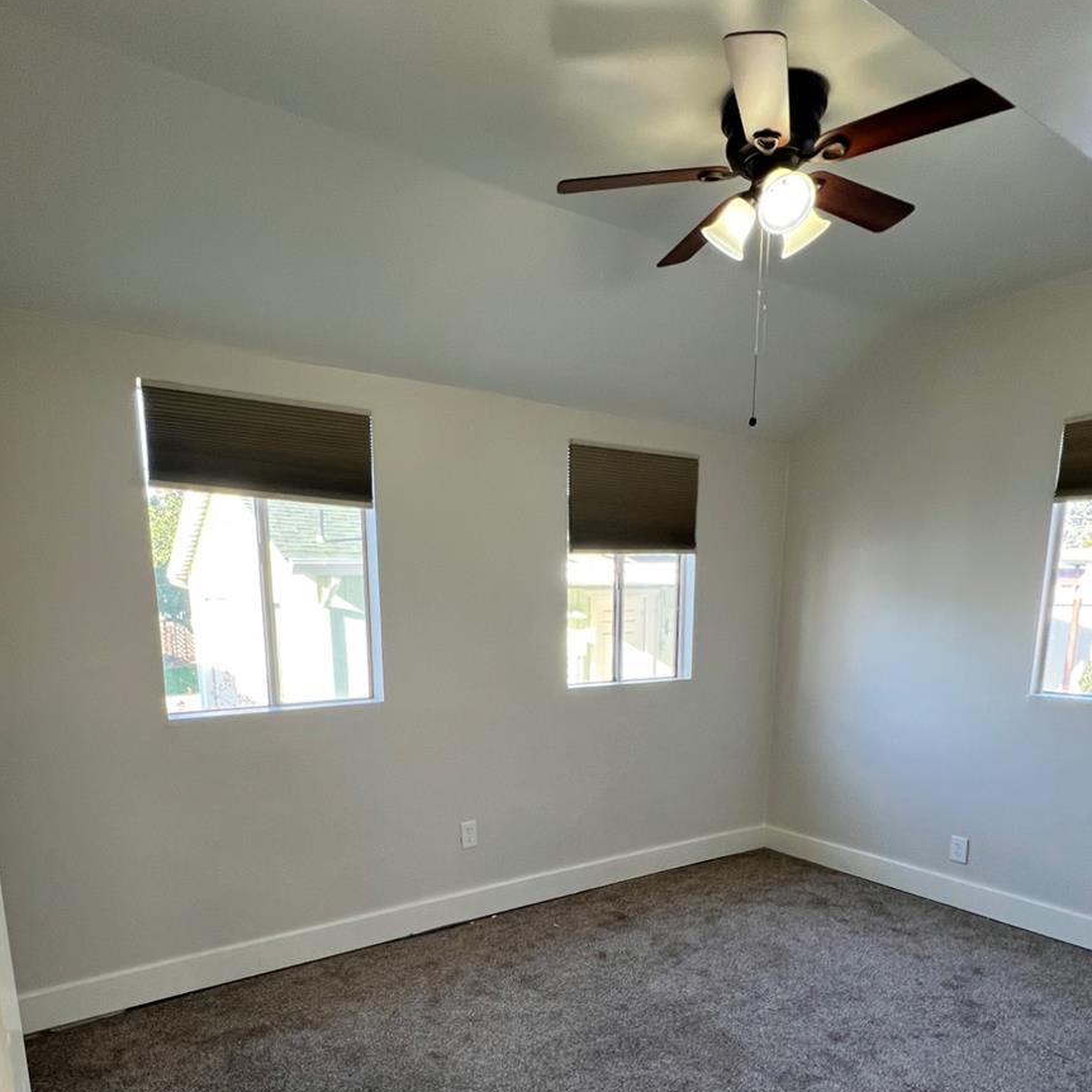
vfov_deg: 71.7
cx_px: 509
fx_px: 714
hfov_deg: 74.7
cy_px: 761
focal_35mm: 20
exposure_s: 1/120
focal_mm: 1.57
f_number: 1.8
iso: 125
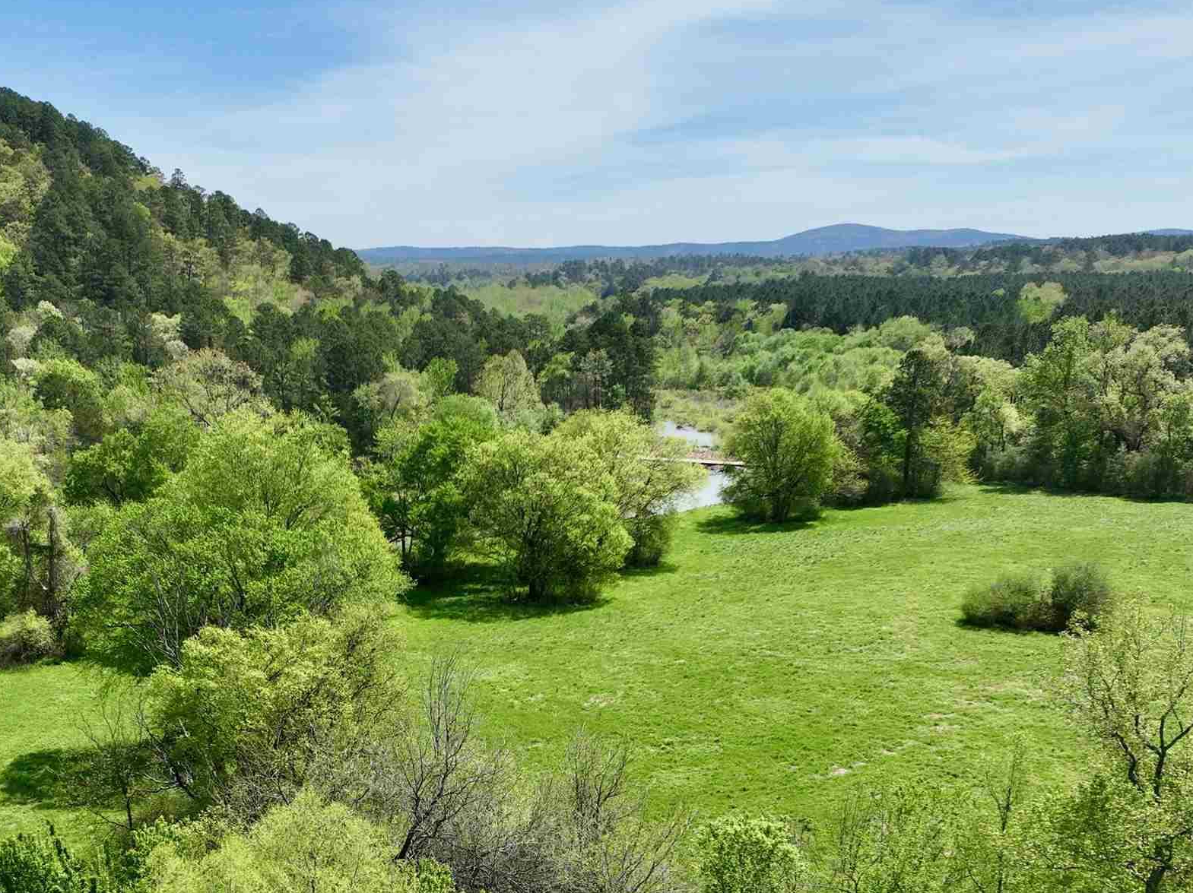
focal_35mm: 47
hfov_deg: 40.1
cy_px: 748
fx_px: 1619
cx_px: 419
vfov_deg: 29.9
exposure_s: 1/640
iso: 140
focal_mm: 12.29
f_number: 2.8
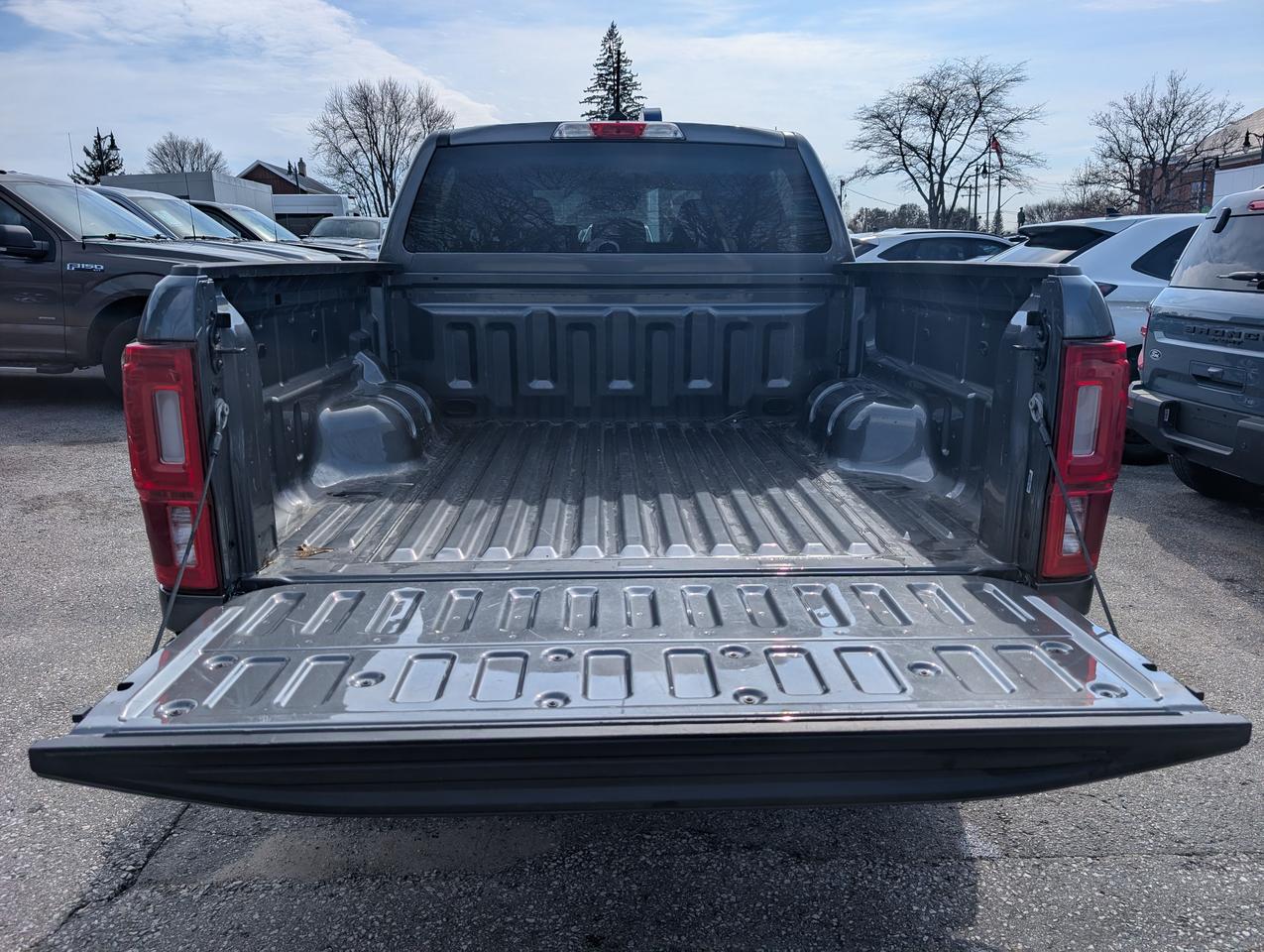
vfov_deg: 56.9
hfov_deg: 71.5
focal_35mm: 24
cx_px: 632
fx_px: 878
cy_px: 476
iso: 21
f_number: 1.68
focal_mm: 6.9
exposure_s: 1/2336
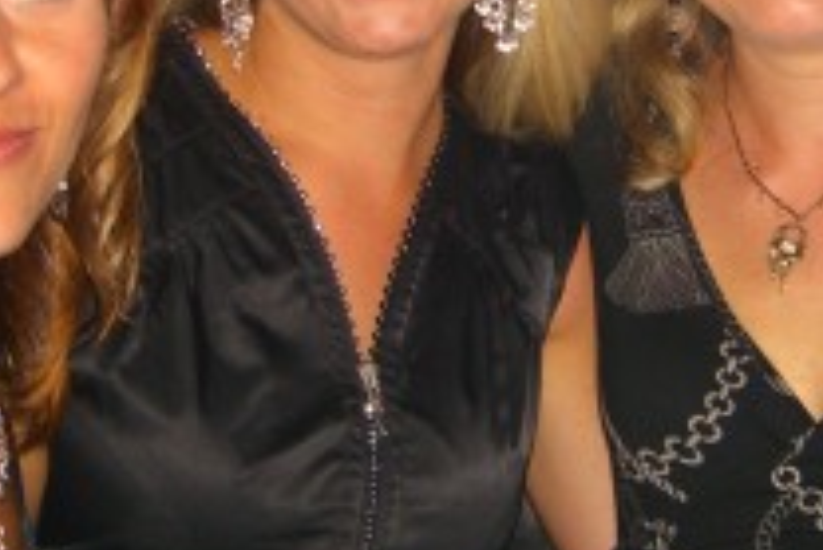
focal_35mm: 114
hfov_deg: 17.9
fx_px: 2608
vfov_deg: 12.0
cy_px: 99
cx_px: 467
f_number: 2.8
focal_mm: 7.9
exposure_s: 1/60
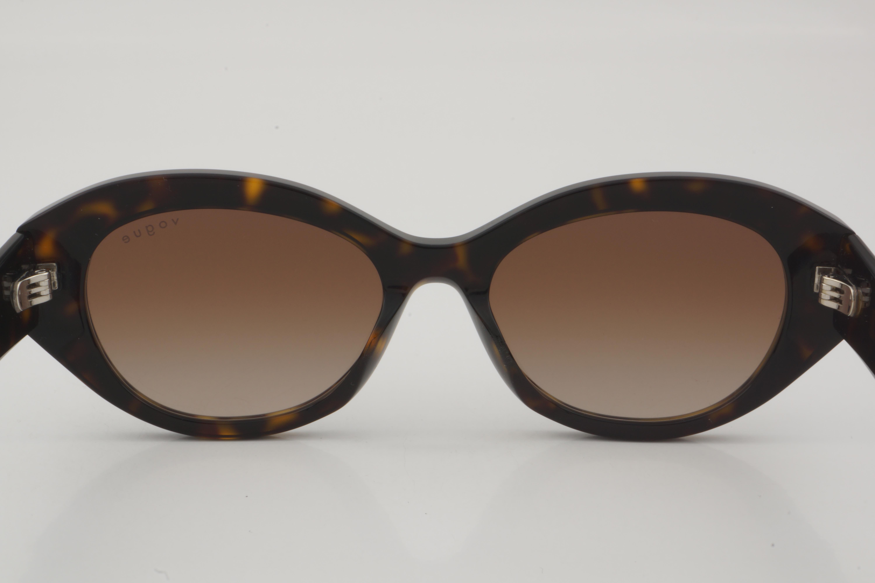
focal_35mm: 75
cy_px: 292
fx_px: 1823
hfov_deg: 27.0
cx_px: 438
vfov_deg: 18.2
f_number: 32
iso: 100
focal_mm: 50
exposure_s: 1/3
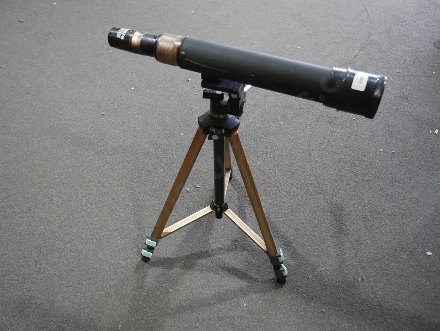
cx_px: 220
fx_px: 407
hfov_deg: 56.8
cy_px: 166
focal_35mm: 32
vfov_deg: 44.2
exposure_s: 1/60
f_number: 3.6
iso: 250
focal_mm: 16
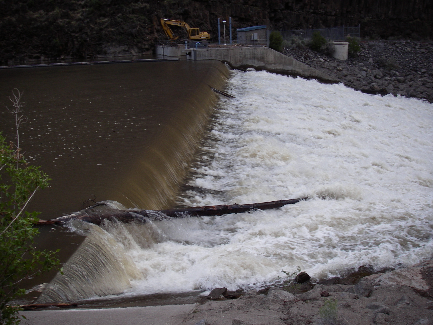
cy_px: 162
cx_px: 216
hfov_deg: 49.0
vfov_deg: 37.7
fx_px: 475
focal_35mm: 38
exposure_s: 1/200
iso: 80
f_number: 3.3
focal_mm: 6.3
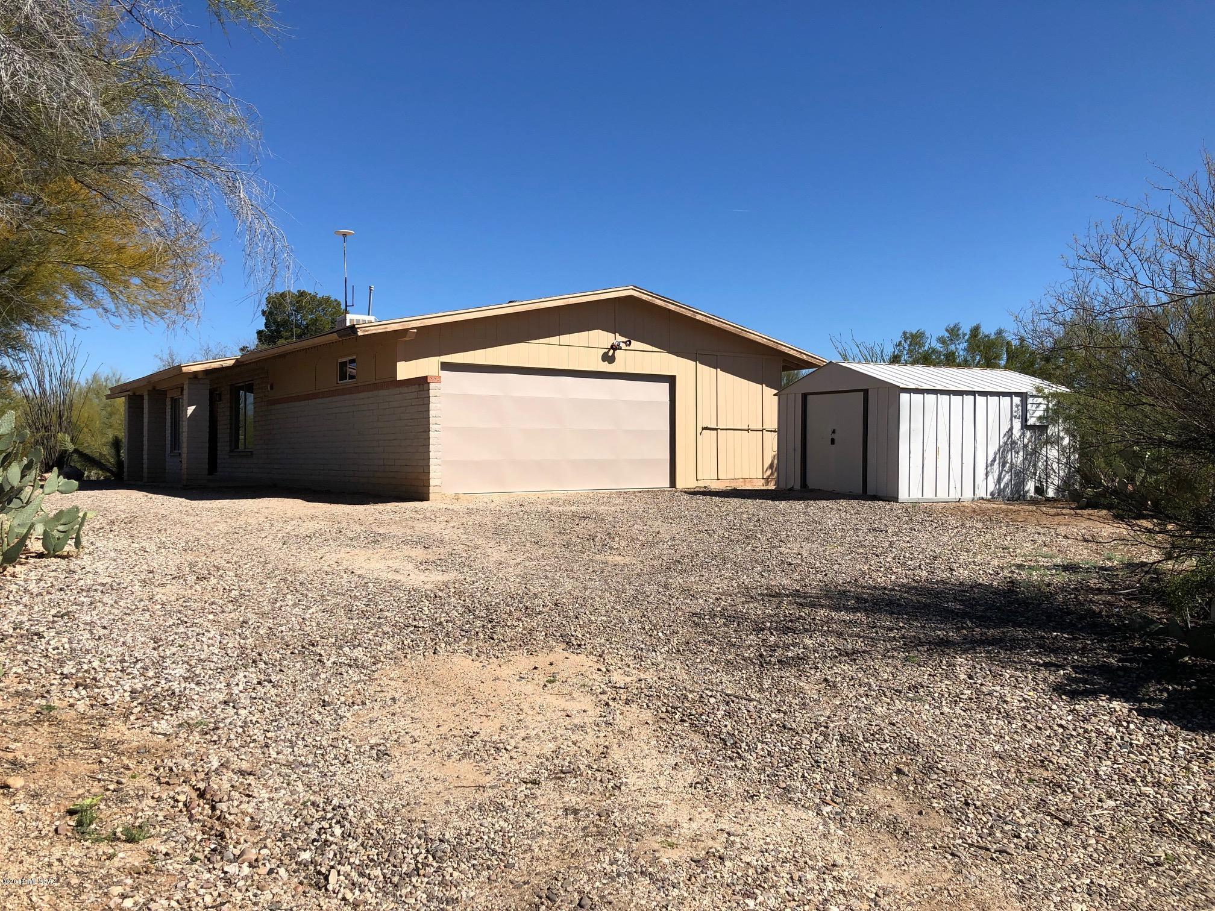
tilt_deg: -0.4
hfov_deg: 63.4
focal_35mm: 28
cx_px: 608
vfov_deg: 49.7
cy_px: 456
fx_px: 983
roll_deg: -0.8
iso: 20
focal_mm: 3.99
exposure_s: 1/2558
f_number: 1.8
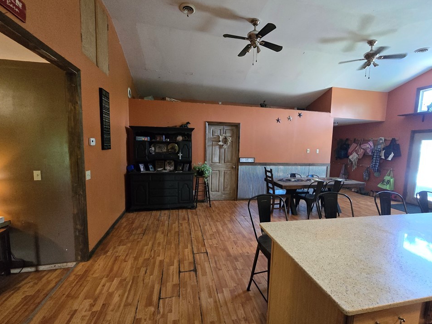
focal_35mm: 14
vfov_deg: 85.7
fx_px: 175
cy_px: 165
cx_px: 221
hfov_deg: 102.1
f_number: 2.2
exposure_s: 1/60
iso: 1250
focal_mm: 2.2
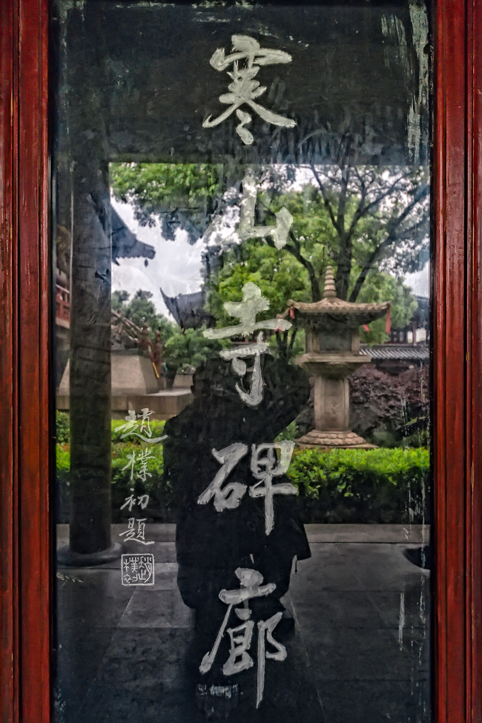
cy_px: 362
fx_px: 442
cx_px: 241
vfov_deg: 78.6
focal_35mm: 22
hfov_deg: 57.2
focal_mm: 22
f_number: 6.3
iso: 400
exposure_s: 1/100
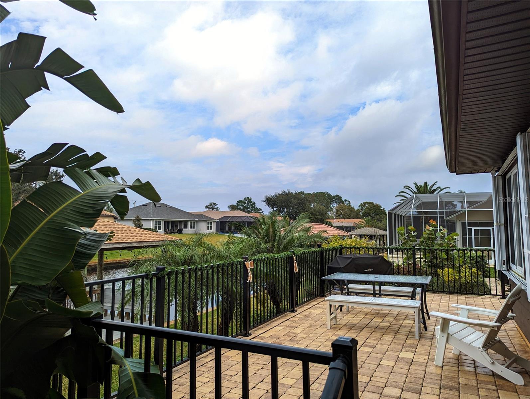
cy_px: 200
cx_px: 265
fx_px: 368
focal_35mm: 24
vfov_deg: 56.9
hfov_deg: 71.5
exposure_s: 1/1689
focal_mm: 6.81
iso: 47
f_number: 1.85
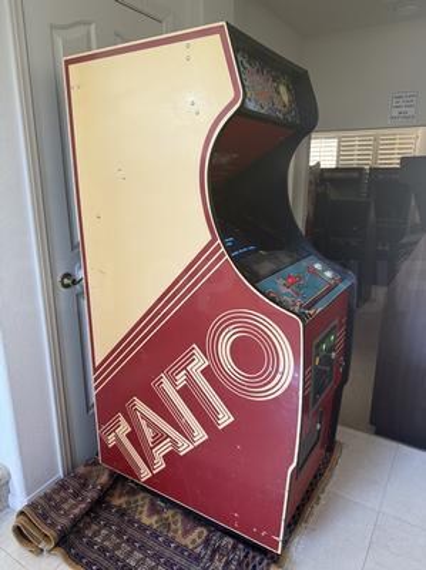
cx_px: 213
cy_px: 285
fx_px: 395
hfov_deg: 56.7
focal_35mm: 24
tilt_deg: -15.0
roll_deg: -0.4
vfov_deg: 71.7
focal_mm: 6.76
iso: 250
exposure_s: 1/60
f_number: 1.78
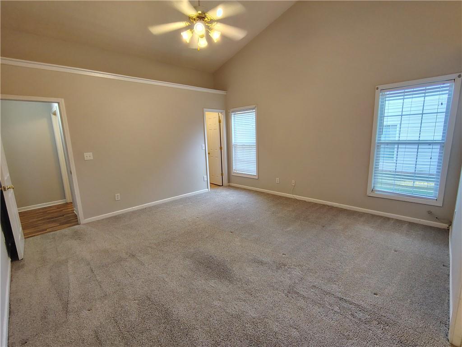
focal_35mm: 16
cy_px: 174
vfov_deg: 78.1
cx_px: 231
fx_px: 214
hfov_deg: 94.5
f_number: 2.2
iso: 367
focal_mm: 2.13
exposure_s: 1/30
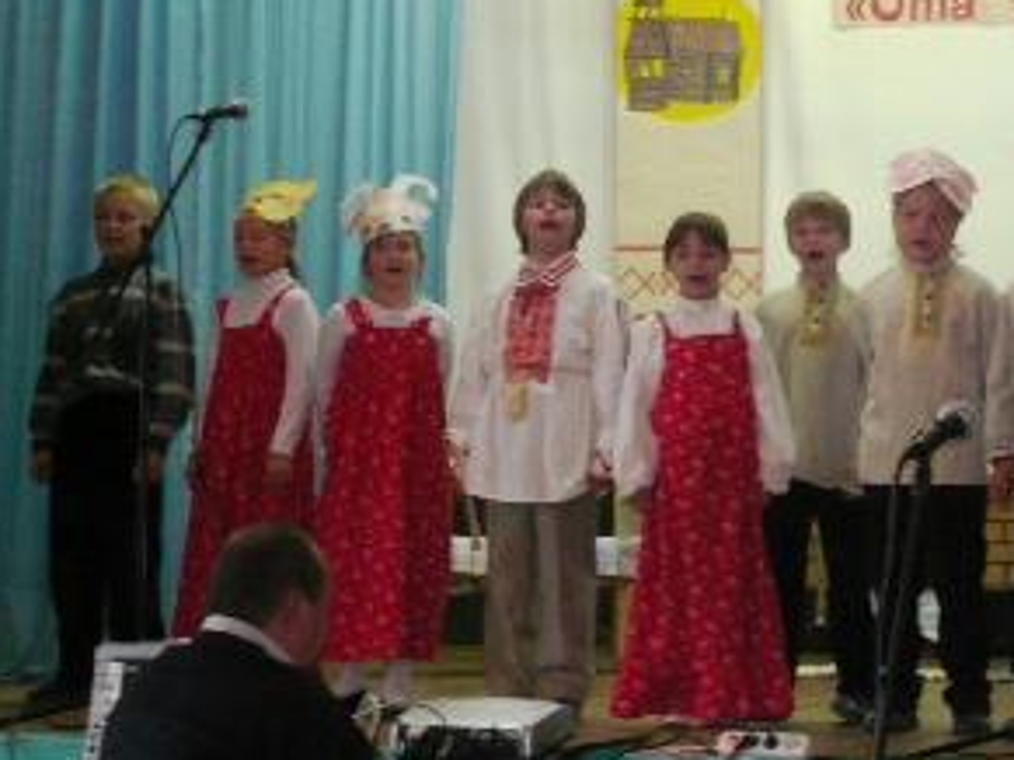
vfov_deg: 15.2
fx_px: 2840
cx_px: 763
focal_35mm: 97
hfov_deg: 20.1
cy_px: 300
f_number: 4.1
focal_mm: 10.3
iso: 200
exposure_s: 1/30
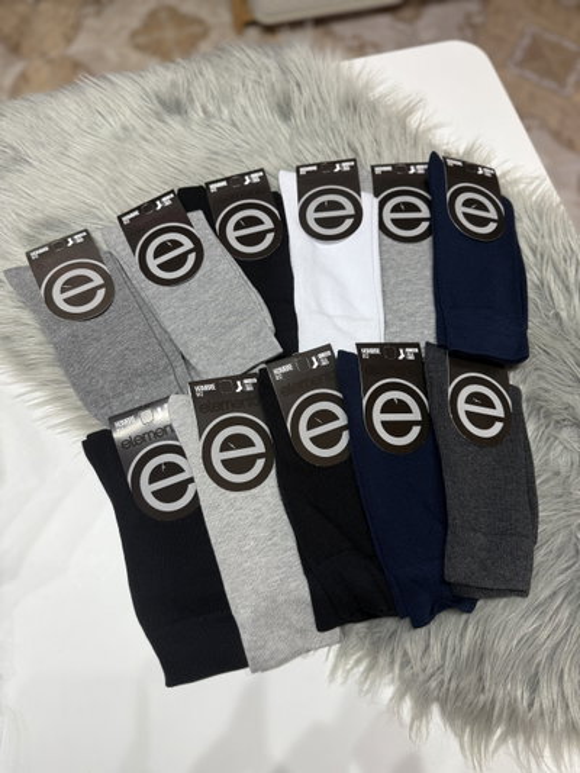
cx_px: 290
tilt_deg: -72.1
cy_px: 386
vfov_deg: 71.6
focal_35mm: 24
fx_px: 536
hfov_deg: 56.8
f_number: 1.78
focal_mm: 6.76
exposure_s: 1/50
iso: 125
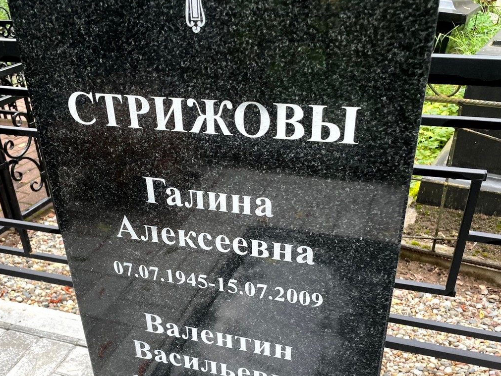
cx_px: 209
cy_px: 266
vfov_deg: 38.0
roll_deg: +0.6
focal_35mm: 37
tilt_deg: -34.4
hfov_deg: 49.9
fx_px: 536
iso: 64
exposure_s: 1/121
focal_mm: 4.2
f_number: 1.6
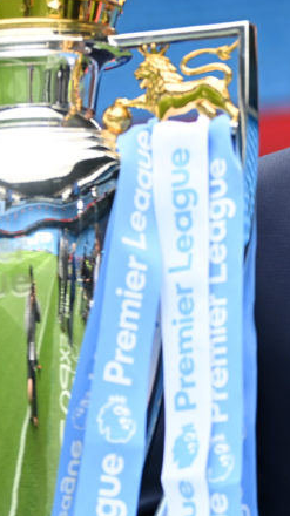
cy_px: 133
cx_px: 294
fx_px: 3272
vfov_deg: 9.0
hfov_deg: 5.1
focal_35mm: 239
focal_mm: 98
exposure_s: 1/1600
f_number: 2.8
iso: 400
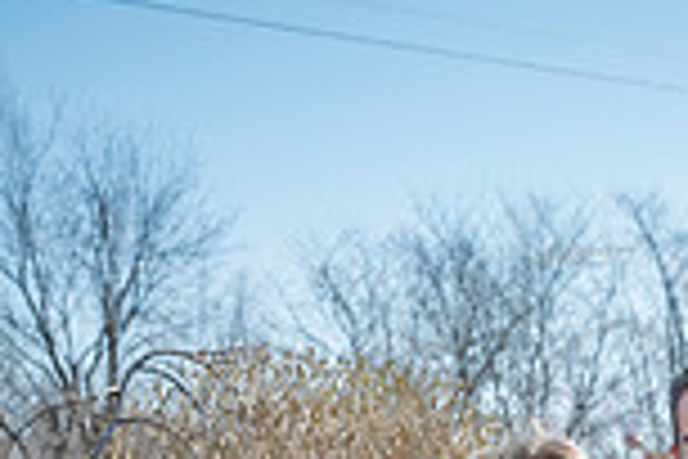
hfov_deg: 14.4
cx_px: 634
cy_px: 846
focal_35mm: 141
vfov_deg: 9.3
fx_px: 2694
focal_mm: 48
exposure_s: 1/640
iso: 400
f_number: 6.3
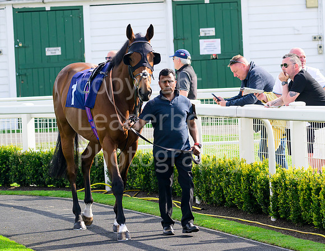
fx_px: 2102
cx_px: 210
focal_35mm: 221
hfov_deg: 8.8
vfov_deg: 6.8
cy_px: 135
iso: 400
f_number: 5.6
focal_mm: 120
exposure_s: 1/800
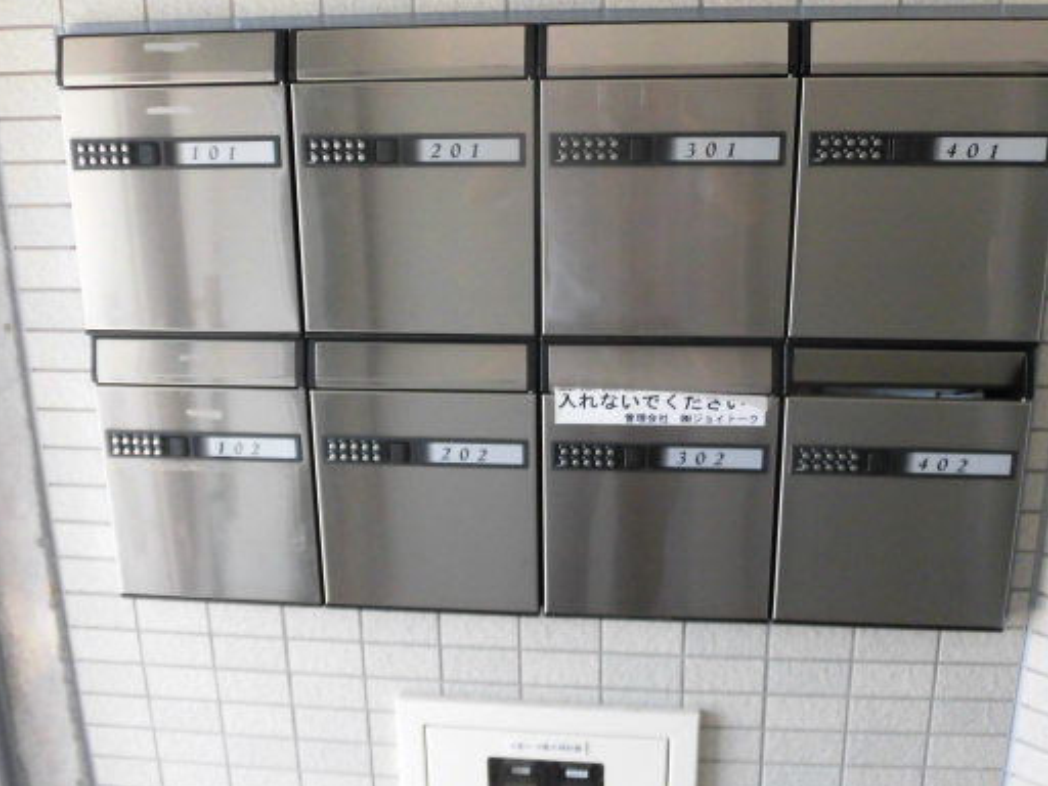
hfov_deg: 60.0
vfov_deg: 46.6
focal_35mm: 30
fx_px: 908
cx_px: 524
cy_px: 323
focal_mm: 4.3
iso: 200
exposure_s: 1/50
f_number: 3.1
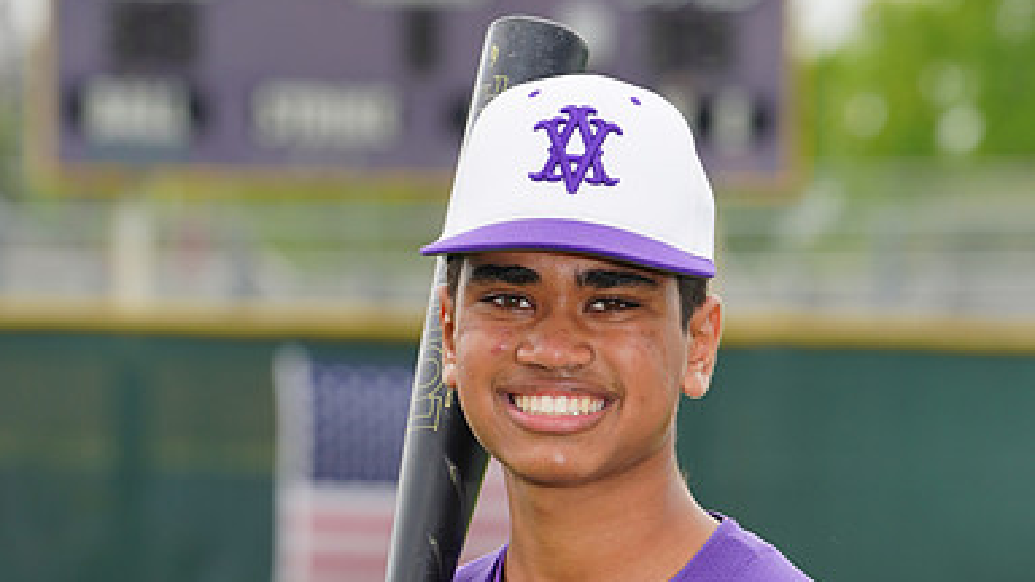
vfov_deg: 3.1
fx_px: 10593
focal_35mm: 386
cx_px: 516
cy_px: 657
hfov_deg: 5.6
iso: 200
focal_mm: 244
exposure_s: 1/250
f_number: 9
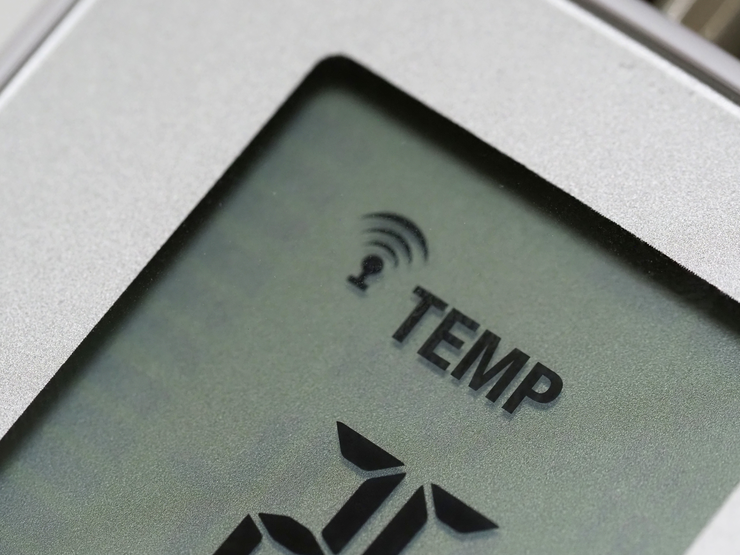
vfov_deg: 12.2
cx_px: 371
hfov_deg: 16.3
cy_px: 279
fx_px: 2587
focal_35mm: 121
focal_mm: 60
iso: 3200
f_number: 4
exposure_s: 1/125
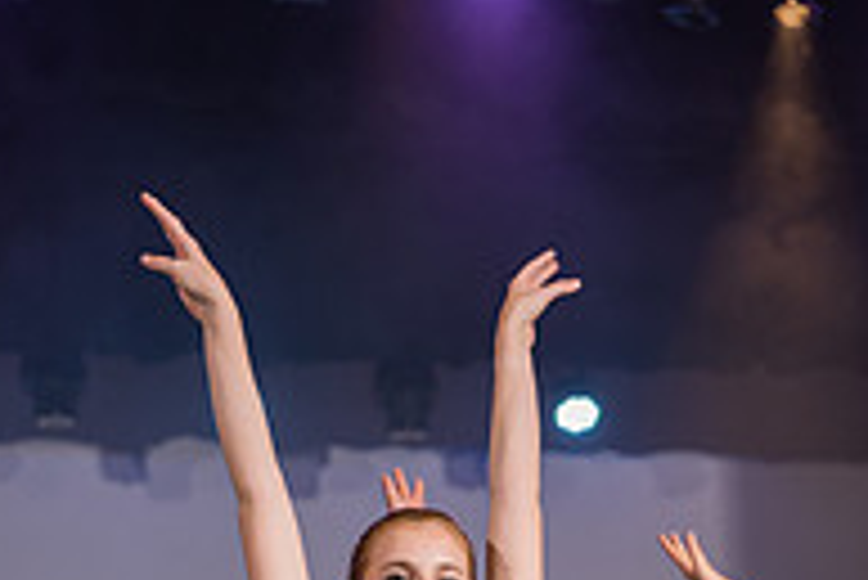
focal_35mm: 136
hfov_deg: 15.1
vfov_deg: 9.7
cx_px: 468
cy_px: 971
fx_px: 3281
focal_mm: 58.3
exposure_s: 1/500
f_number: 2.8
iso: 400
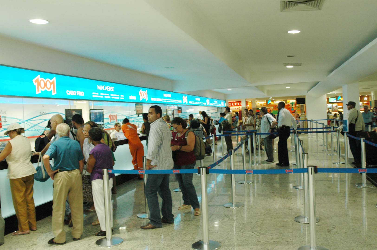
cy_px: 125
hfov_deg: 53.2
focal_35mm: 36
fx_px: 377
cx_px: 188
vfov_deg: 36.8
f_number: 7.1
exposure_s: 1/20
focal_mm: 24
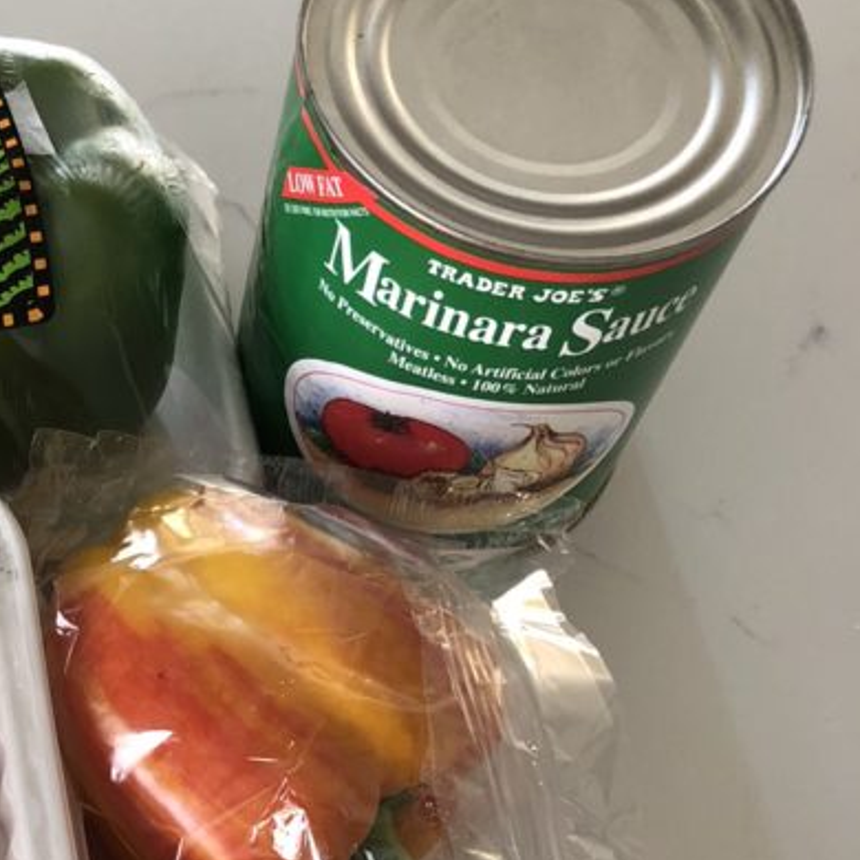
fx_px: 1827
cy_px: 909
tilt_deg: -68.6
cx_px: 31
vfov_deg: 24.9
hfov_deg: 25.4
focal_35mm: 65
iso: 100
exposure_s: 1/13
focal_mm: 3.99
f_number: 1.8
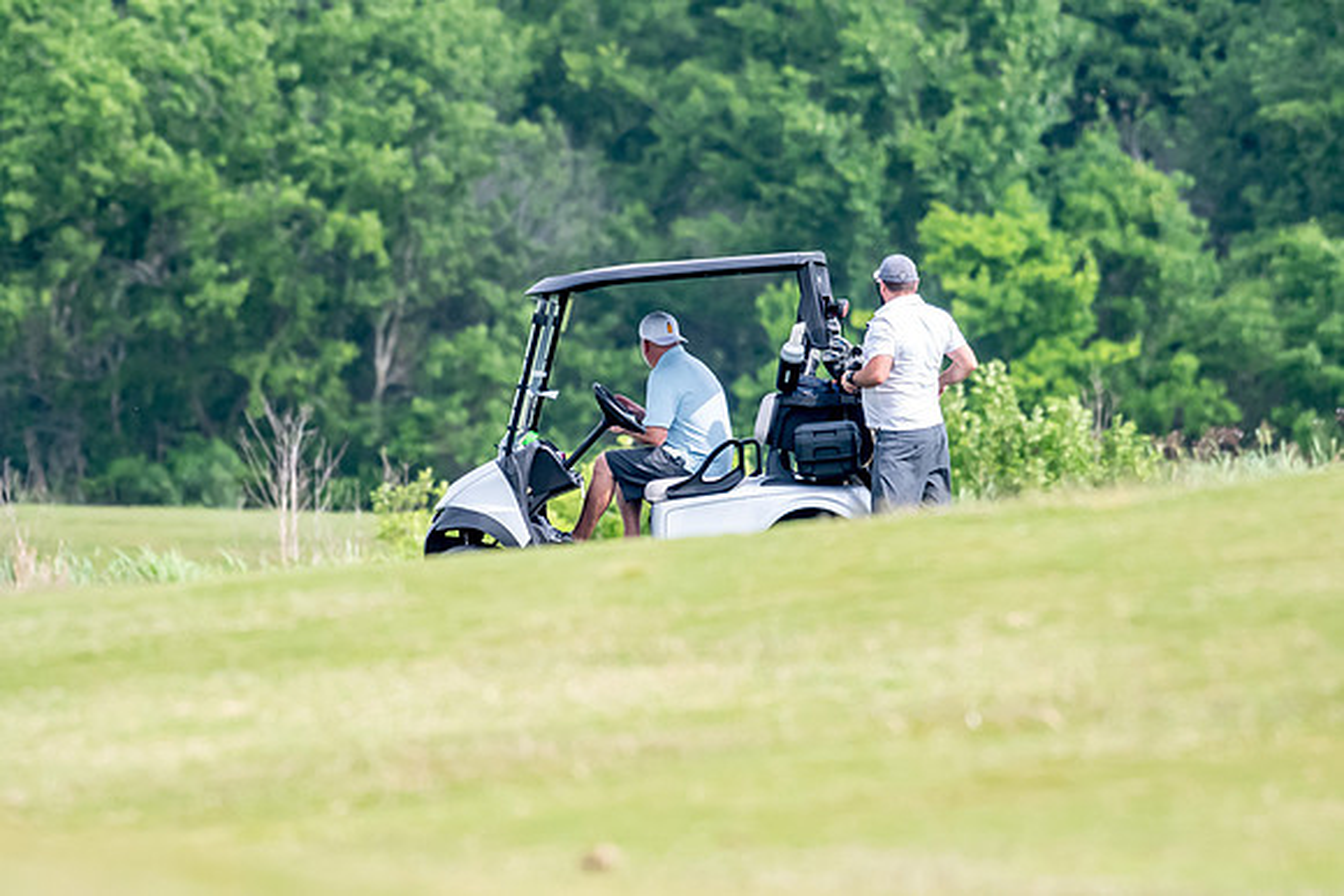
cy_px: 448
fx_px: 21284
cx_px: 672
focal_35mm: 570
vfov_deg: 2.4
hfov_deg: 3.6
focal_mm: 380
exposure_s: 1/2000
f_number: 5.6
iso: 1400
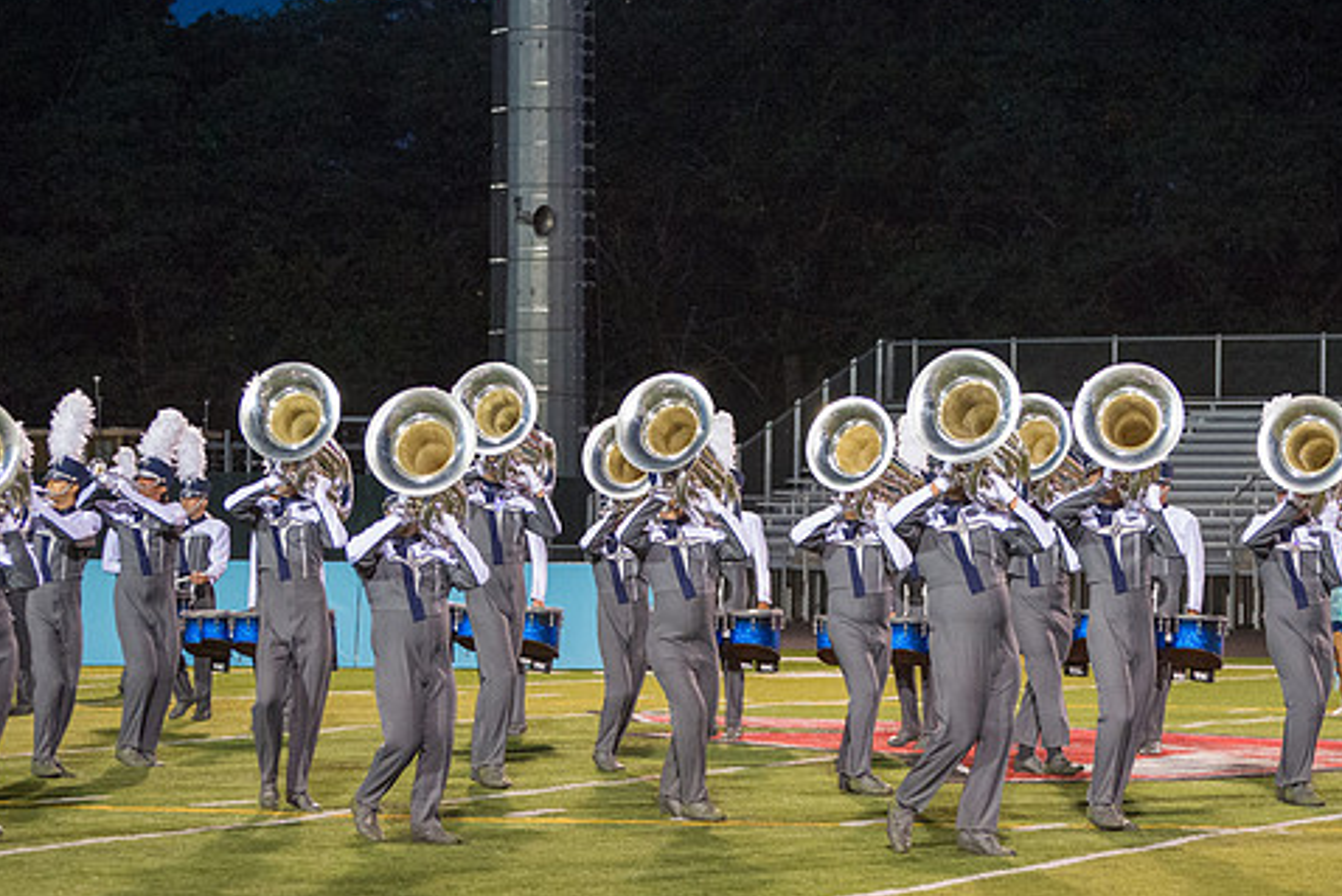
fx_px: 5034
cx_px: 695
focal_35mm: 135
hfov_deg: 15.2
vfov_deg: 10.2
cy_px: 522
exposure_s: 1/200
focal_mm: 100
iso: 5600
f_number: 4.5
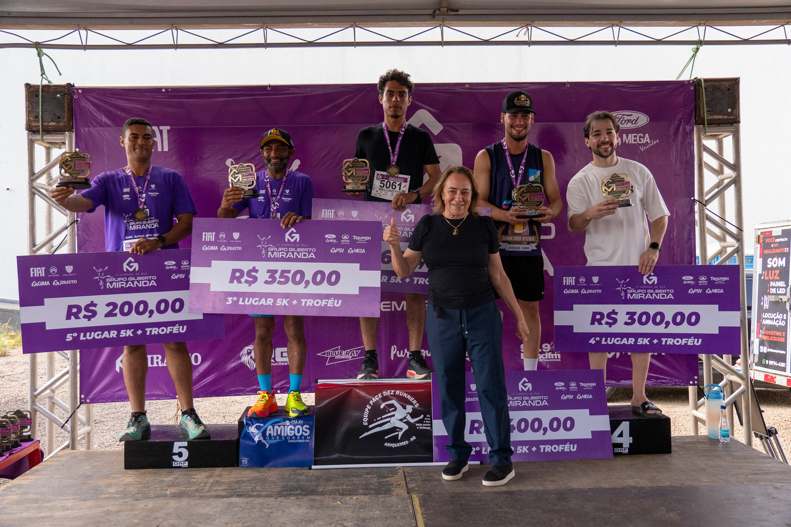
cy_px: 264
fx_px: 725
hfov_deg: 57.2
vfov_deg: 40.0
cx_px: 396
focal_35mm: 33
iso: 2000
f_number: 2.8
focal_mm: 22
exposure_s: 1/3400
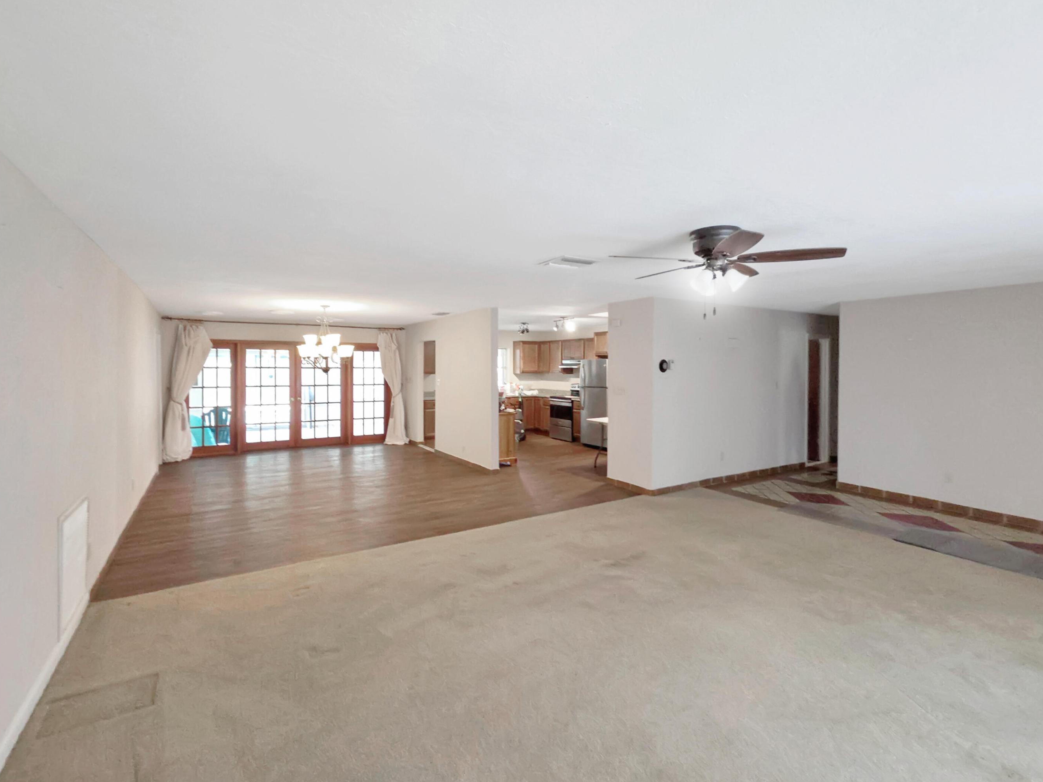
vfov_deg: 85.5
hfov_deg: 102.0
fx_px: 422
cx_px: 550
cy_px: 420
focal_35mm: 14
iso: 320
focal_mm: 2.2
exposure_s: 1/60
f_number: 2.2
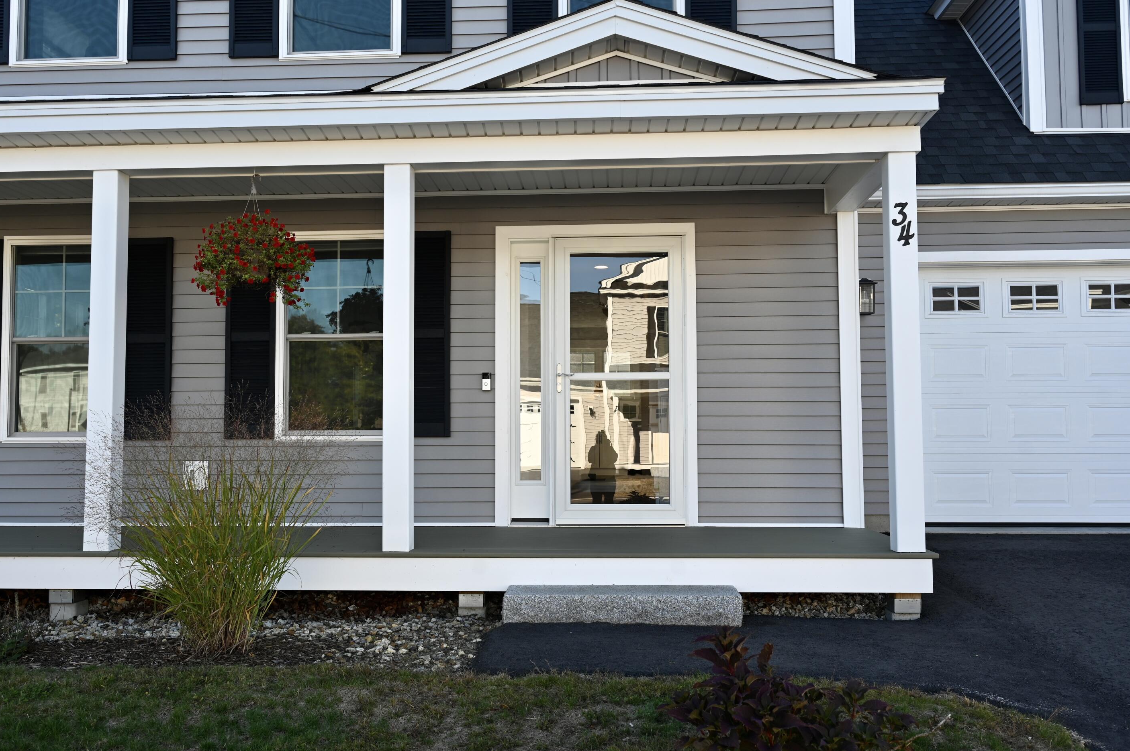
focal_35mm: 32
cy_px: 385
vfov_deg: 41.1
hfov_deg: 58.7
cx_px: 534
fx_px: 1004
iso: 200
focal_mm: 30
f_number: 5.6
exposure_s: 1/250
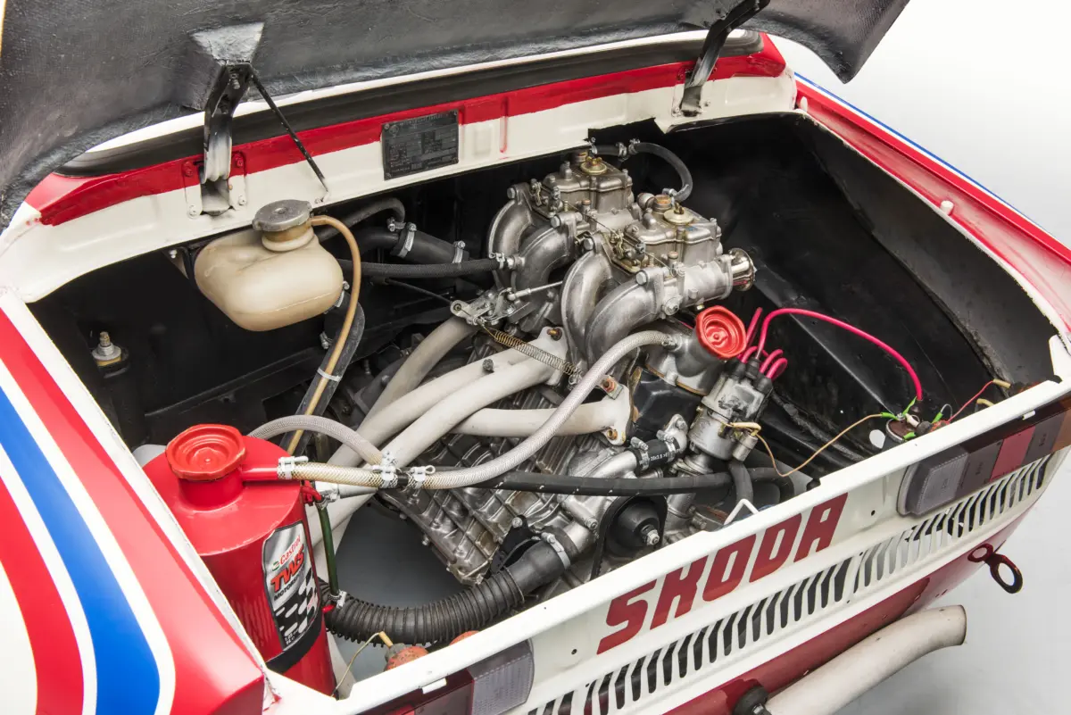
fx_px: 1190
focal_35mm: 40
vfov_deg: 33.4
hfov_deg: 48.4
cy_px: 358
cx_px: 536
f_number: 14
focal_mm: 40
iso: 100
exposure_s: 1.6
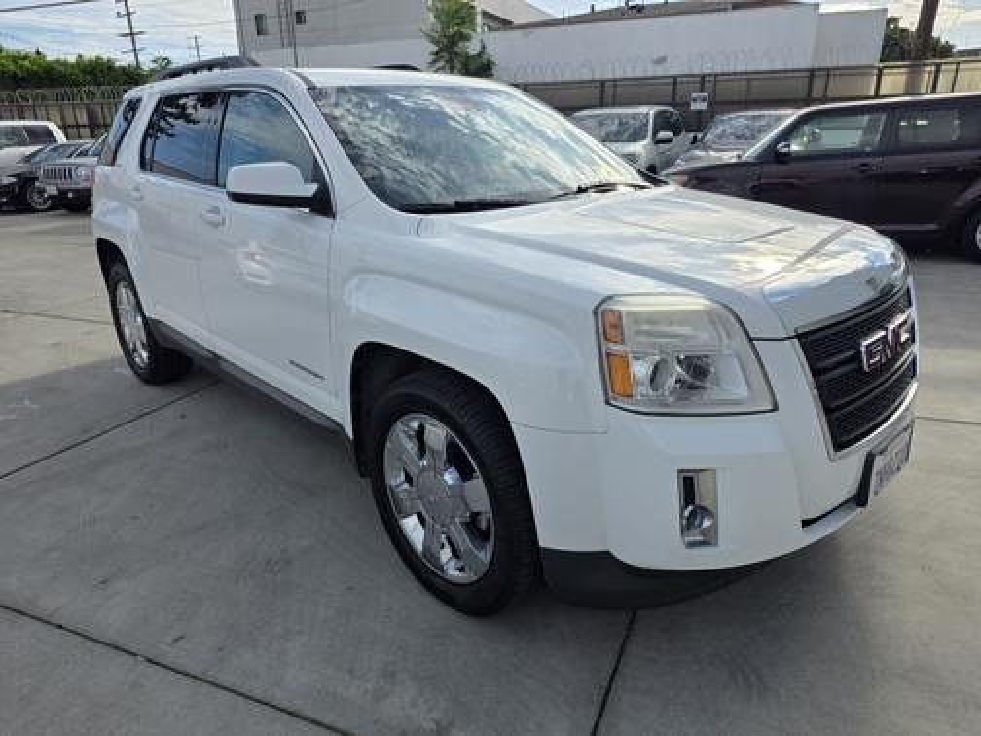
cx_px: 490
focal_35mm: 23
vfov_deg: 58.9
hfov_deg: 73.9
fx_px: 652
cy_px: 368
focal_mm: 6.25
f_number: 1.7
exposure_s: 1/5608
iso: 80
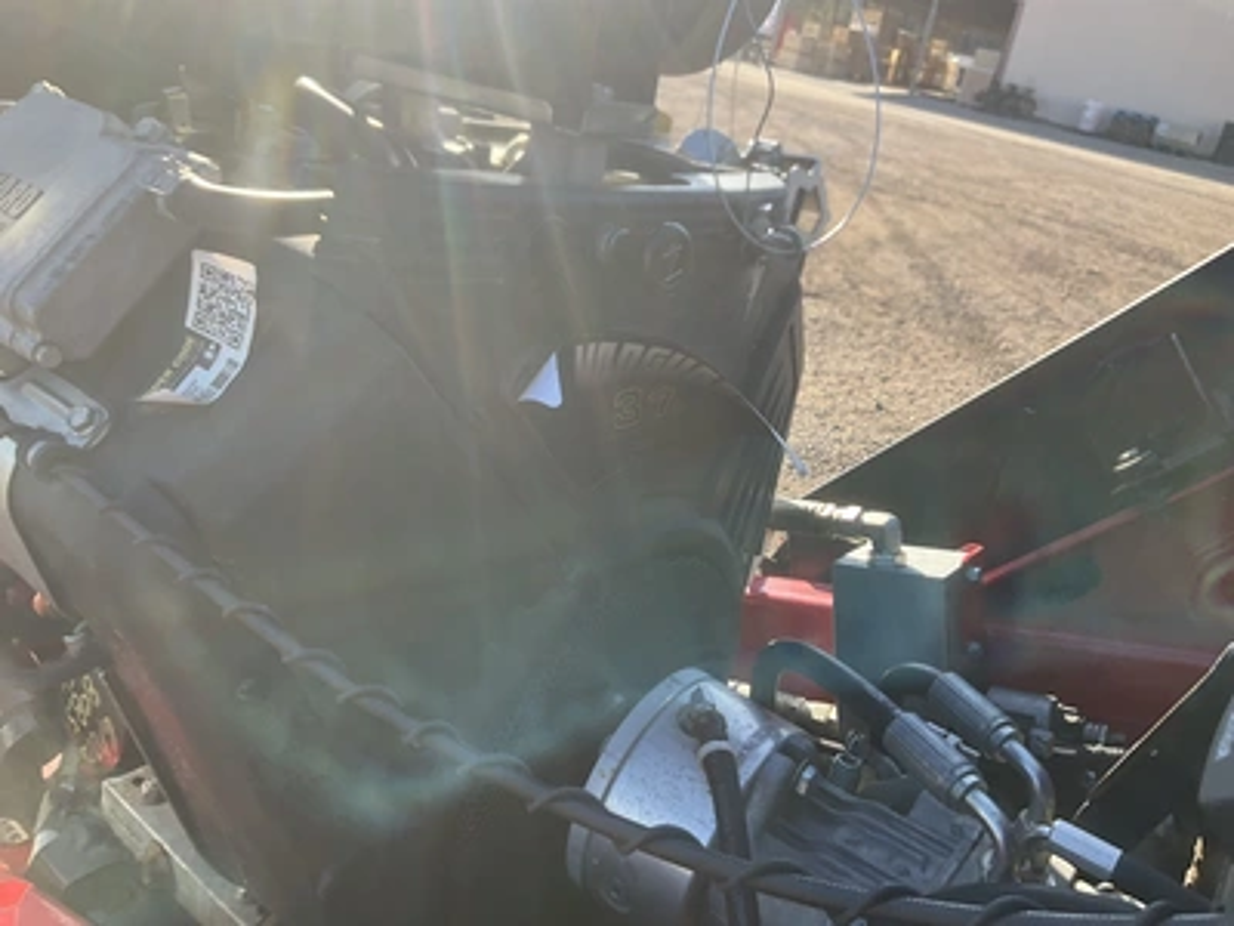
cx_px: 617
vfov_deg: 48.2
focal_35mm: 29
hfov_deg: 61.7
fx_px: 1034
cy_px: 463
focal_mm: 3
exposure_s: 1/504
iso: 25
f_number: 1.8
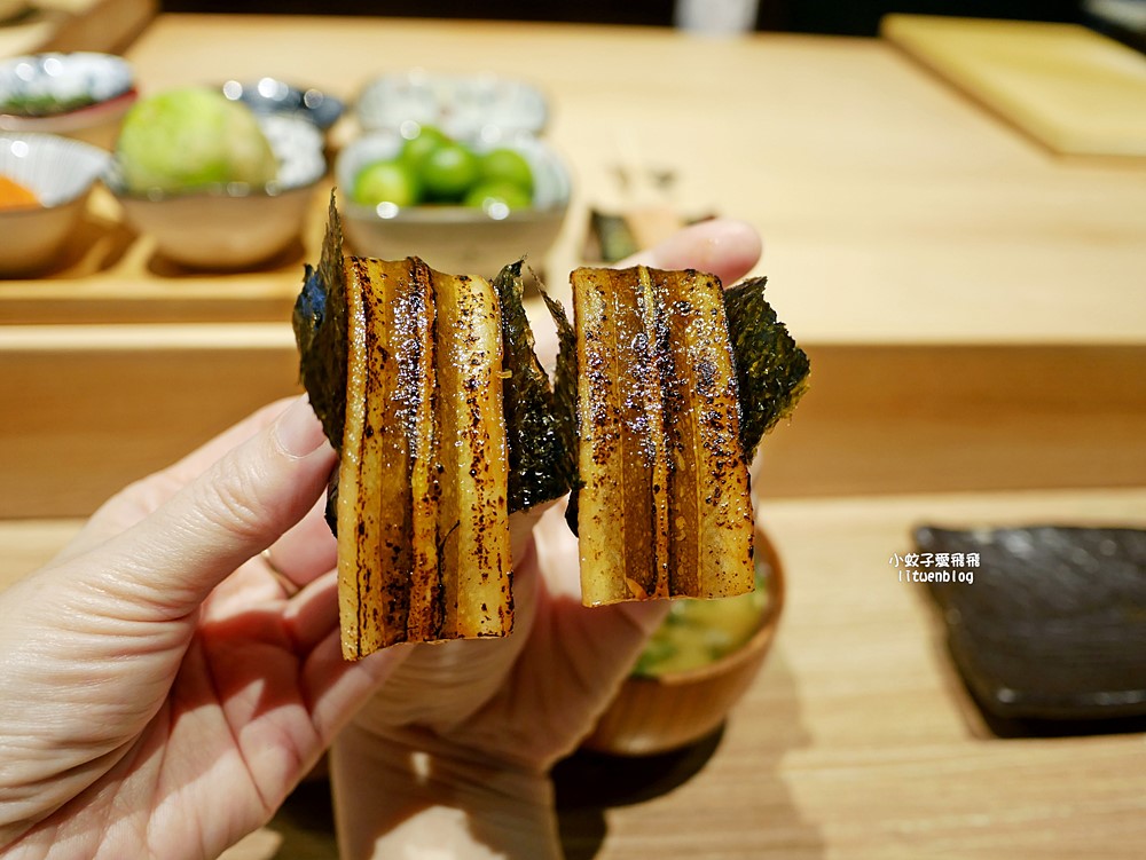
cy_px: 430
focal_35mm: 28
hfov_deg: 63.4
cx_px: 573
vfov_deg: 49.8
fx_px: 927
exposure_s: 1/60
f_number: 2.5
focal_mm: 14
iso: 400
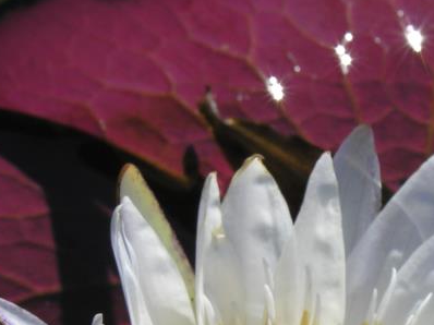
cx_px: 421
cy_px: 327
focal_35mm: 327
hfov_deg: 6.0
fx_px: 4097
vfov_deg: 4.5
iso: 50
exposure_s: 1/186
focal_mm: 32.4
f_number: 7.6
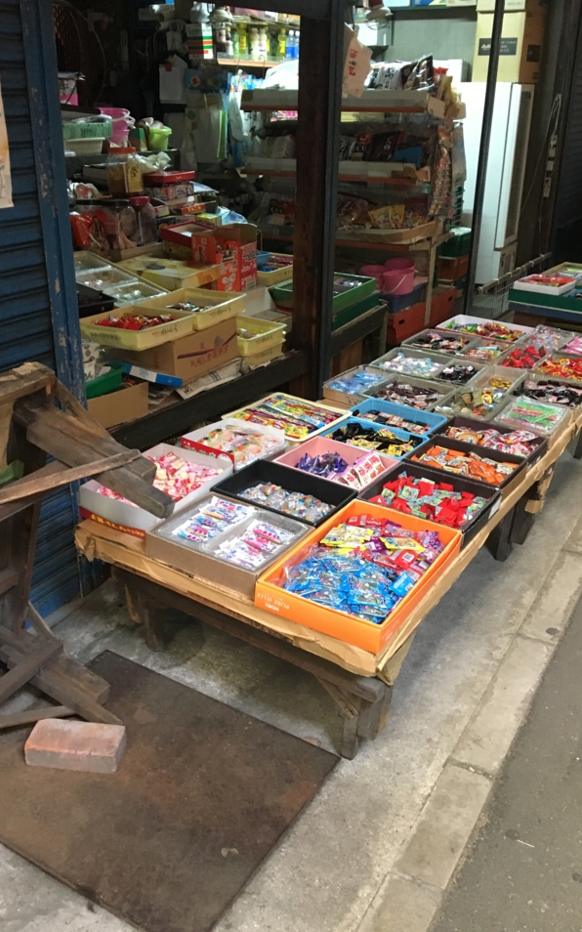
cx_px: 291
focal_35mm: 33
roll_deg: -1.0
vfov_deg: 58.1
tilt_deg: -25.1
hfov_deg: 38.3
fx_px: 838
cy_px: 477
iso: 200
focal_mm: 4.15
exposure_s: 1/20
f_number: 2.2
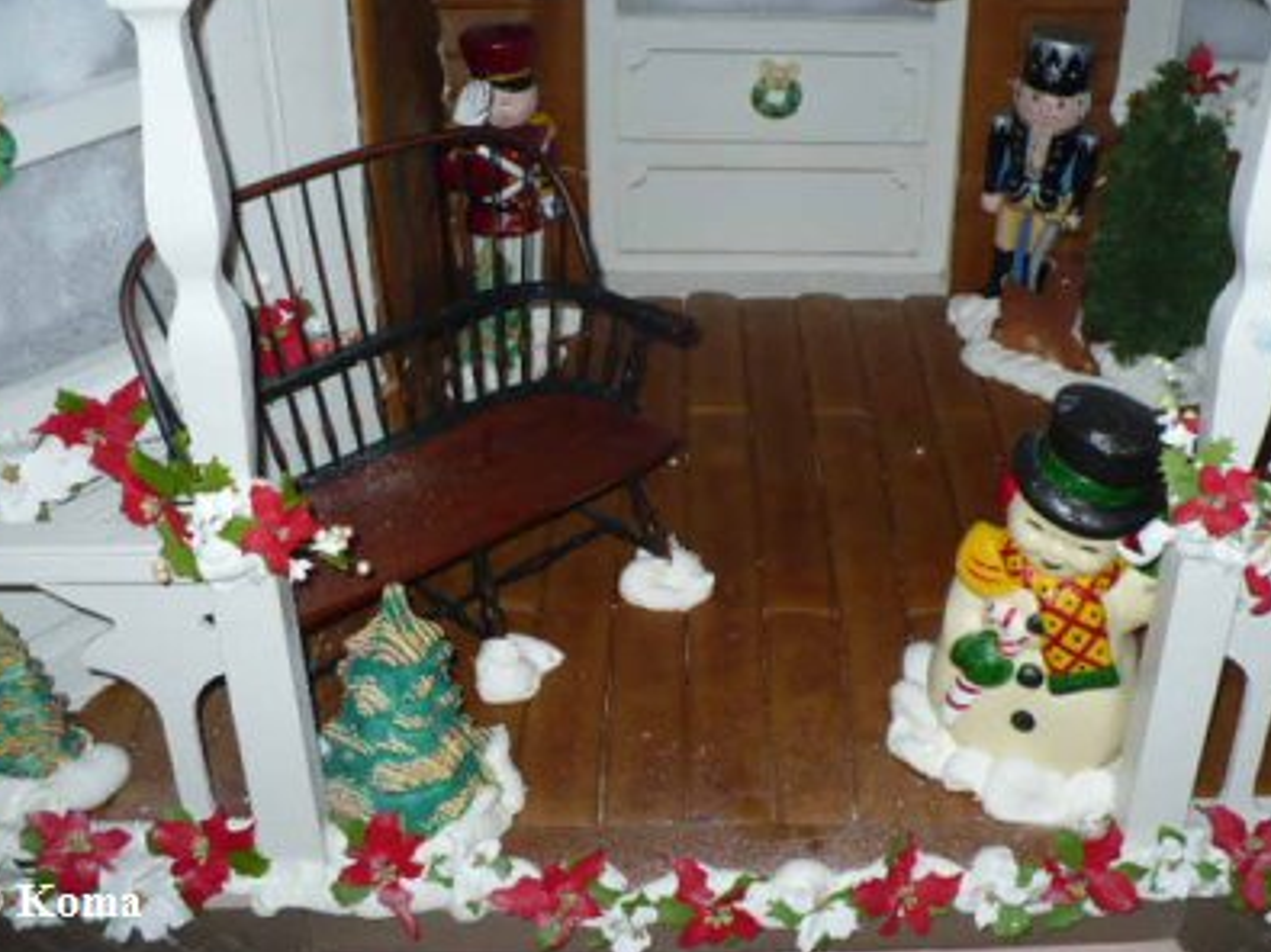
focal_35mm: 45
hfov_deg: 42.0
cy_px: 415
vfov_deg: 32.1
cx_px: 724
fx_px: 1652
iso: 100
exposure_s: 1/30
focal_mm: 6.1
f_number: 2.8
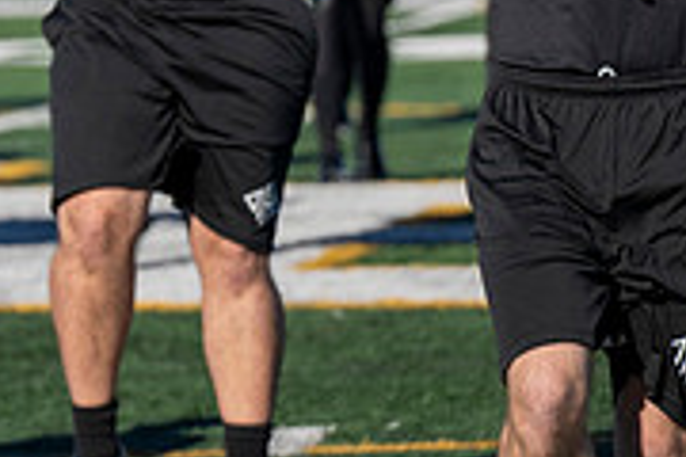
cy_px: -268
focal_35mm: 646
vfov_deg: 2.1
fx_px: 12309
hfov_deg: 3.2
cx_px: -255
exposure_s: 1/2000
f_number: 5
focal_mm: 200
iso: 200
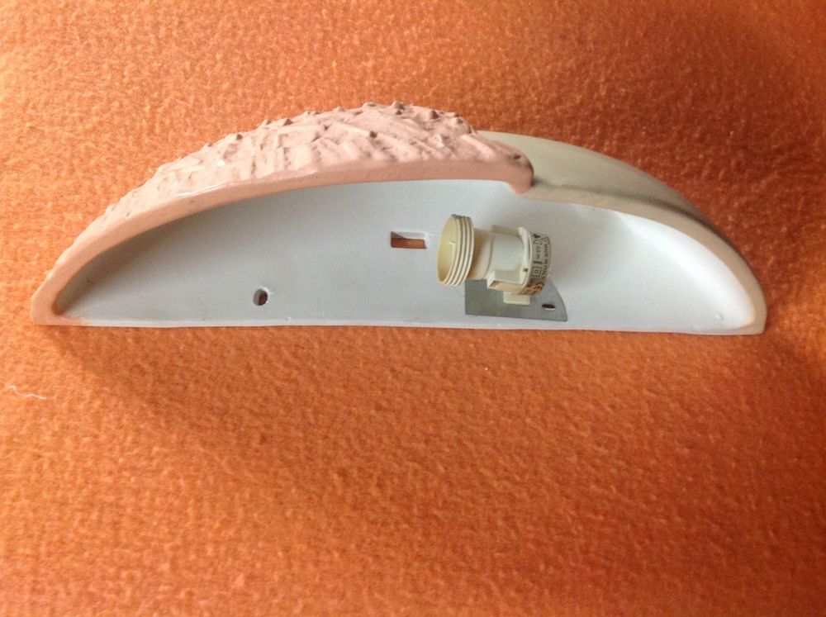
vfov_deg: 40.6
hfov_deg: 52.7
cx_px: 413
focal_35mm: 35
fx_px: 834
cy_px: 308
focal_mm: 4.28
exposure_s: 1/17
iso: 160
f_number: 2.4
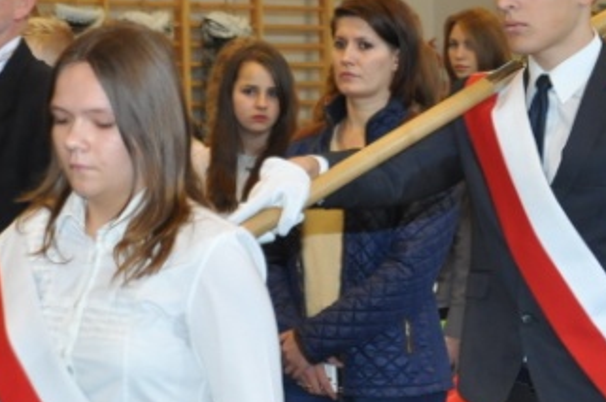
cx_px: 361
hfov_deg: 12.3
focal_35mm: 168
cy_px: 345
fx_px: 2817
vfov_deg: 8.1
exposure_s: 1/60
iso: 800
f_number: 5.6
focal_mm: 35
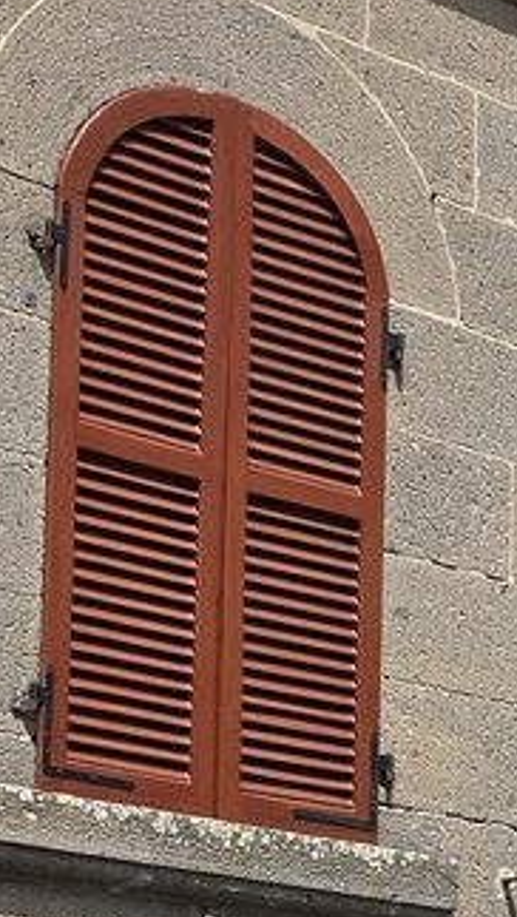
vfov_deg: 13.7
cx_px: 1301
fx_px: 3773
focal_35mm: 155
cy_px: 931
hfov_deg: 7.3
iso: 64
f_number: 1.4
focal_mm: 6.5
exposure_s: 1/7939
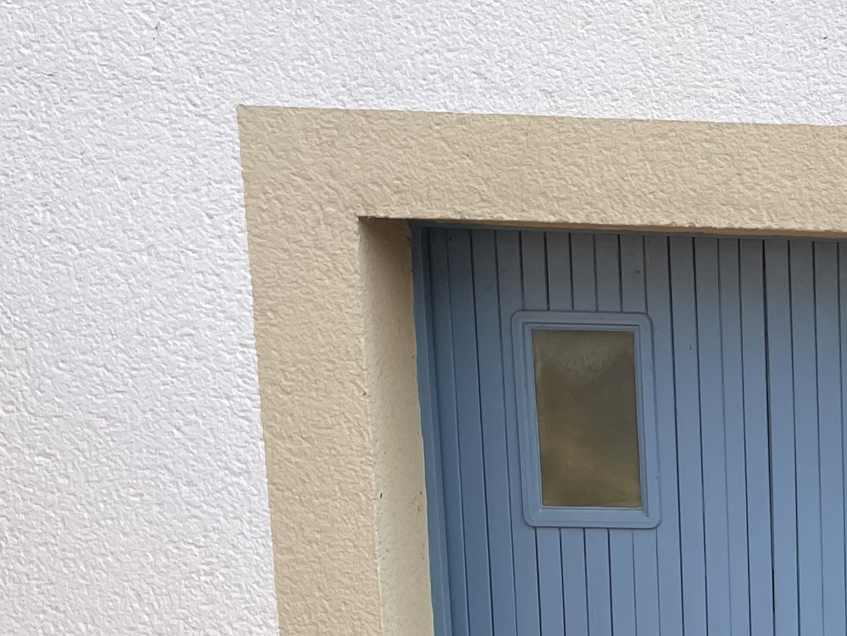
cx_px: 1245
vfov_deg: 17.7
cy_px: 723
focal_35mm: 80
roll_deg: -0.6
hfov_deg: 21.0
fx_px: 1958
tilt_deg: -11.2
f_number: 1.6
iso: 32
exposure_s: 1/1014
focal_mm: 4.2
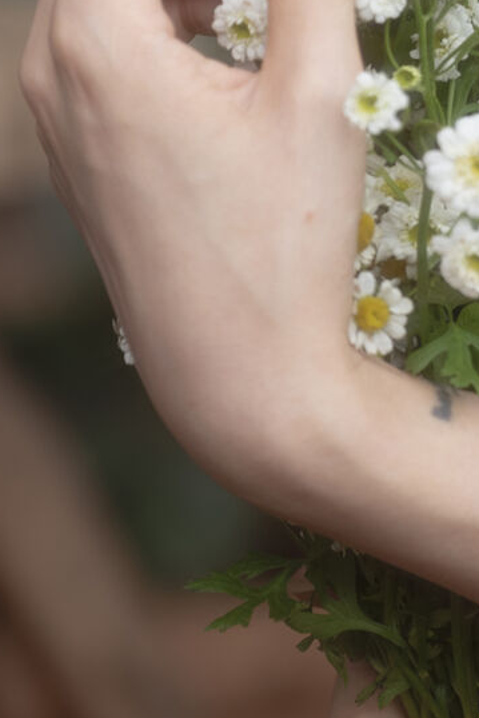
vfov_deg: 6.3
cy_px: -65
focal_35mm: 324
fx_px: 6462
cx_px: 643
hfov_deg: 4.2
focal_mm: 97
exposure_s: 1/250
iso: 125
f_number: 4
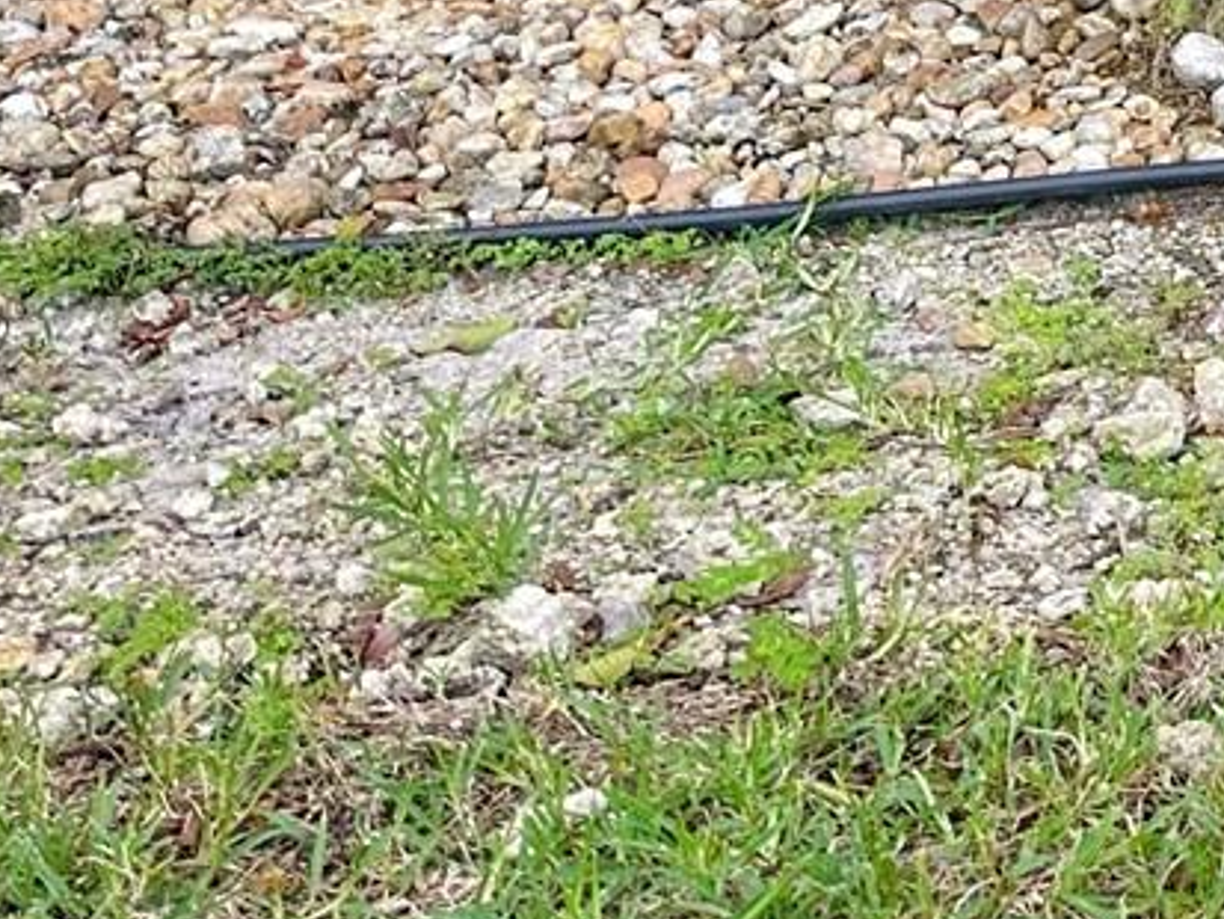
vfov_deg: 13.9
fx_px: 3289
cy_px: -818
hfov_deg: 16.7
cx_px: 2344
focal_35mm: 93
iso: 64
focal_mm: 6.86
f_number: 1.78
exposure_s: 1/121
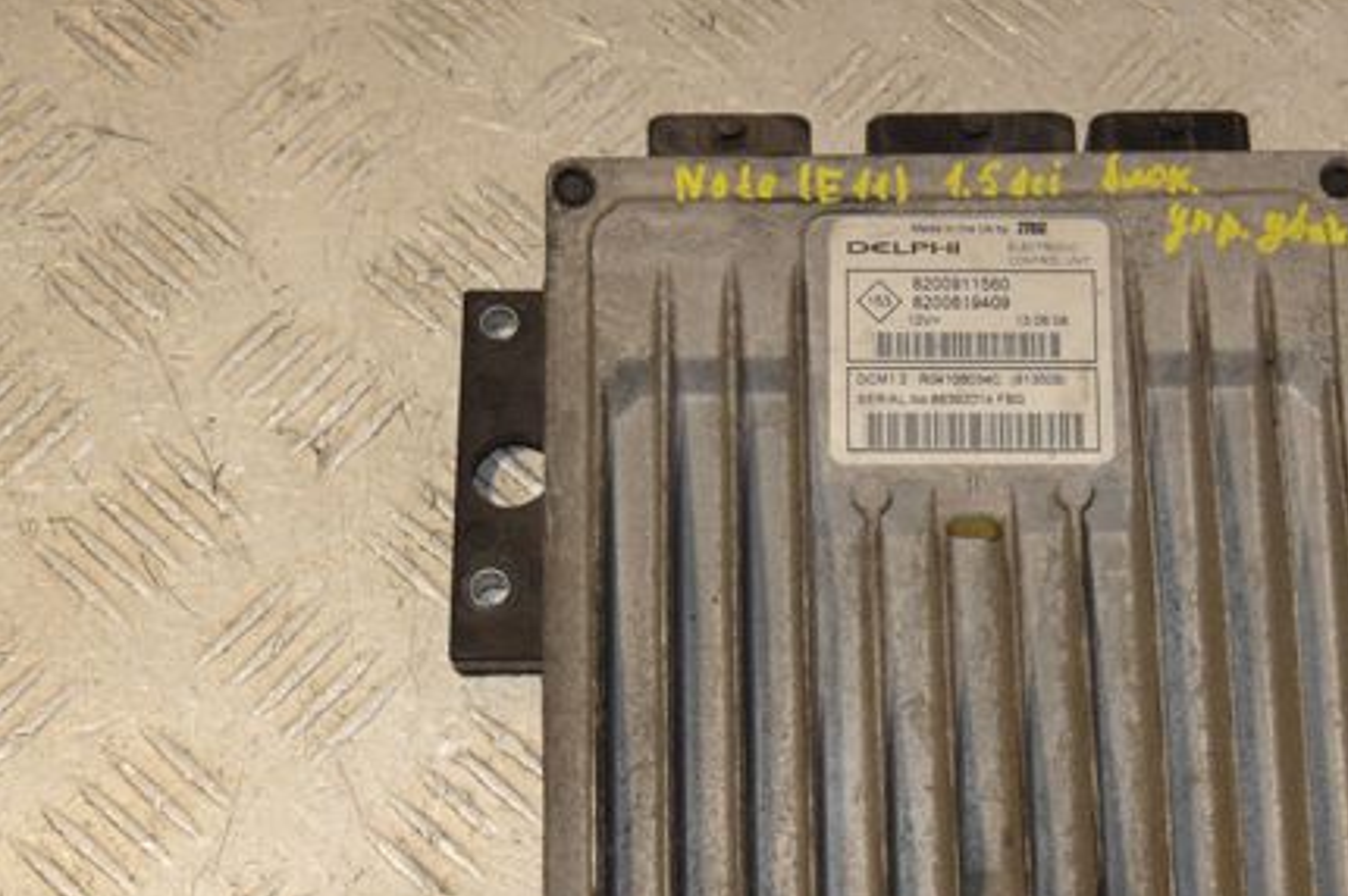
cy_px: 551
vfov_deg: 20.2
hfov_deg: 29.8
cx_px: 947
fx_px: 2507
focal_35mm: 67
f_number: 10
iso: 800
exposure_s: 1/200
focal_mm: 30
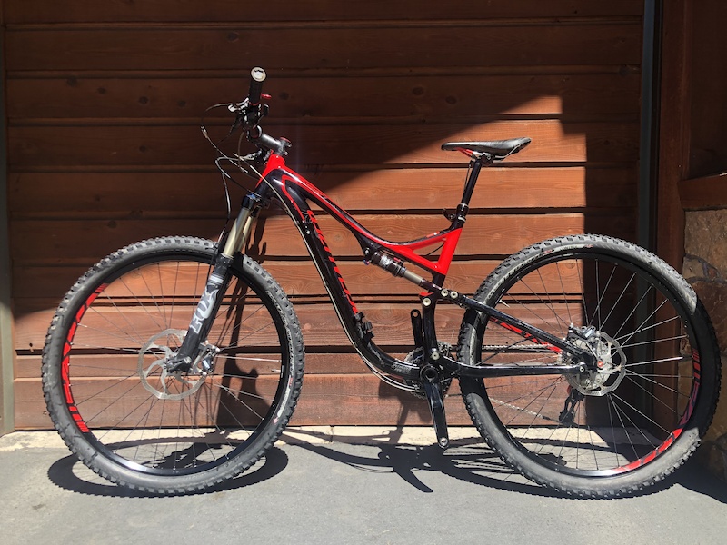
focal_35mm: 28
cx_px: 364
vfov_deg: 49.7
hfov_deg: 63.4
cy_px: 272
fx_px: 588
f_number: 1.8
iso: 20
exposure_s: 1/335
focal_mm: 4
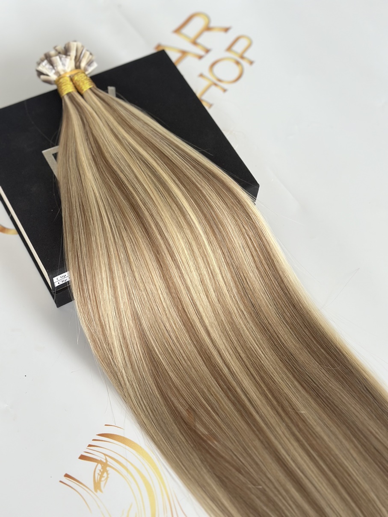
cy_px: 258
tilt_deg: -60.3
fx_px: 718
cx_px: 194
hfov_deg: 30.3
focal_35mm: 48
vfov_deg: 39.7
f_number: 1.78
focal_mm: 6.86
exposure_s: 1/194
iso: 80
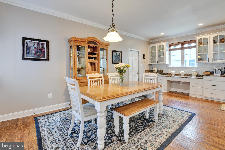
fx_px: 100
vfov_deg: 73.7
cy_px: 75
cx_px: 112
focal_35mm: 16
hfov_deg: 96.7
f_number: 14
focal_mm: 16
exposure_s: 1.3
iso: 100
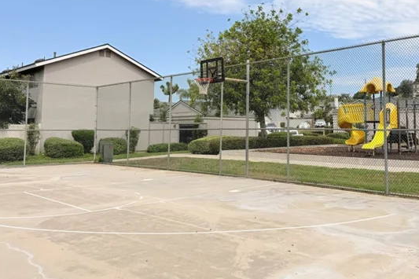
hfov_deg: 53.8
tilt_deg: +5.3
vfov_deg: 37.5
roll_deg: +0.0
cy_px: 96
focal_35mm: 35
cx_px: 265
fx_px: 407
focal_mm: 6.76
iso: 80
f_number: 1.78
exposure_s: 1/7353
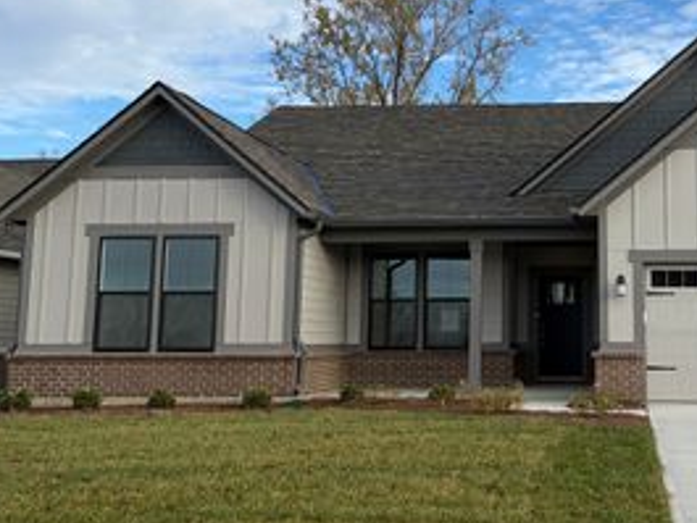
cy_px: 204
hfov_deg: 37.6
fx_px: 987
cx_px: 550
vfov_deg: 29.6
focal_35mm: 49
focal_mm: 5.96
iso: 50
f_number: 1.6
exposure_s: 1/1517
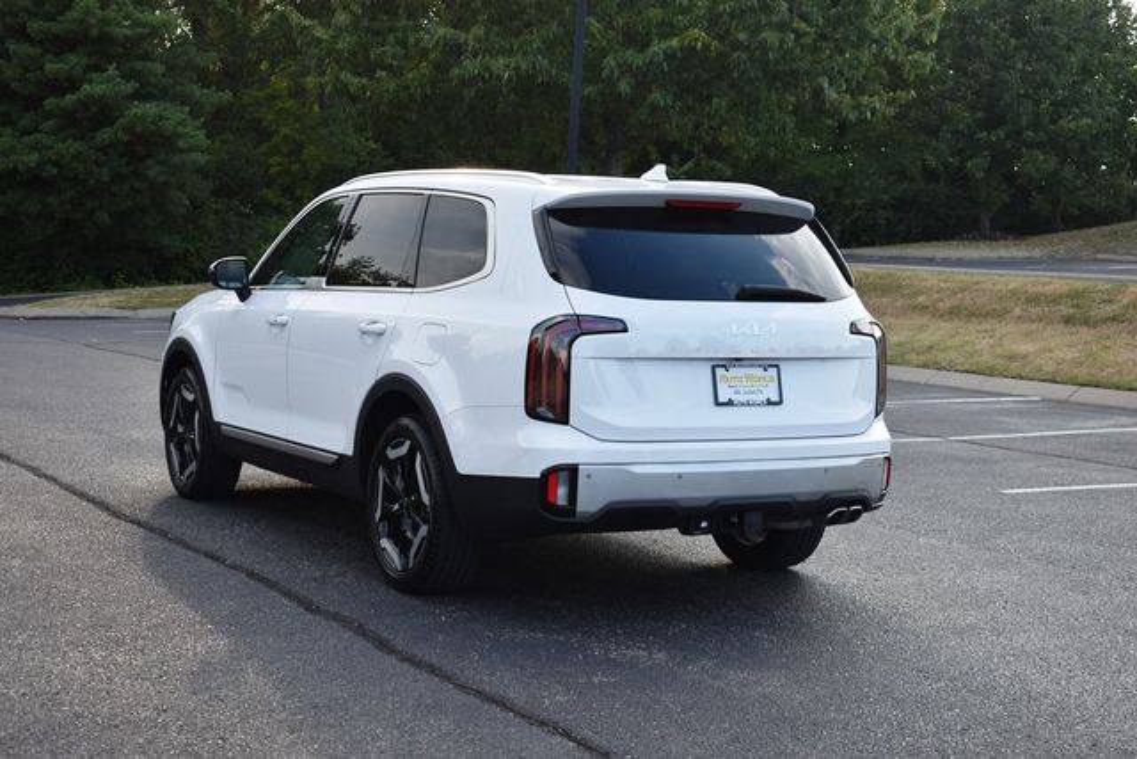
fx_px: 1801
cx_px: 568
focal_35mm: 57
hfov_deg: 35.0
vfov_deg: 23.8
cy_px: 380
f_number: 5.6
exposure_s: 1/250
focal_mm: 38
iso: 200
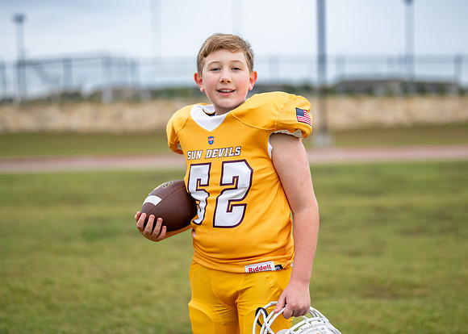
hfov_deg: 31.4
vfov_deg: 22.7
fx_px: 832
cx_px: 243
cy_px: 165
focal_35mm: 63
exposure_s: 1/2000
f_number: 1.2
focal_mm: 50
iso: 320
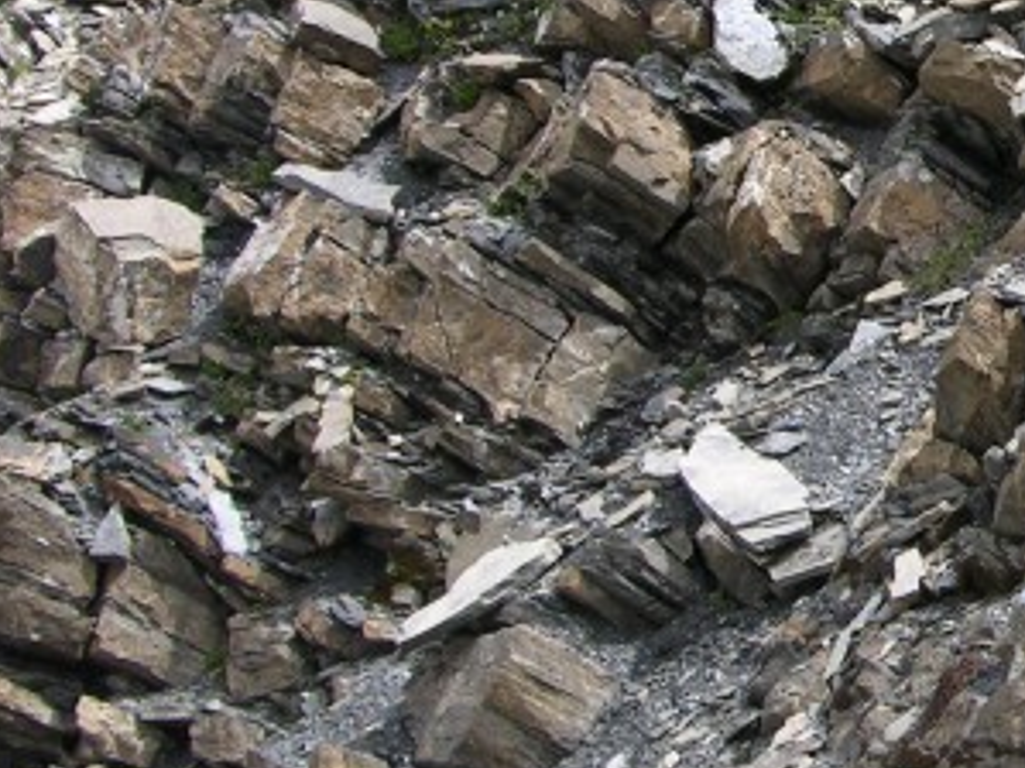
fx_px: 3552
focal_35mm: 120
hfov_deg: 15.7
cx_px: 1296
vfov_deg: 12.3
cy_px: 209
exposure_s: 1/162
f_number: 5
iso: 50
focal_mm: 8.9
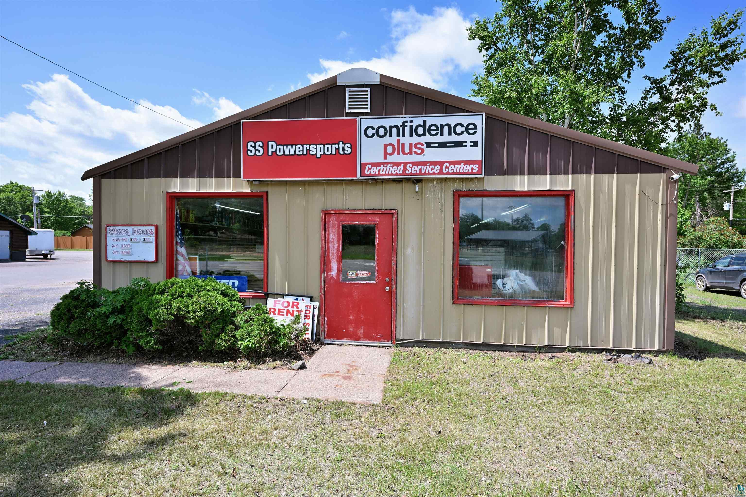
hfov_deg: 86.9
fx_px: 394
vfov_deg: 64.6
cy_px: 248
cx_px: 373
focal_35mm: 19
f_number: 5.6
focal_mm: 19
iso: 250
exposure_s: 1/800
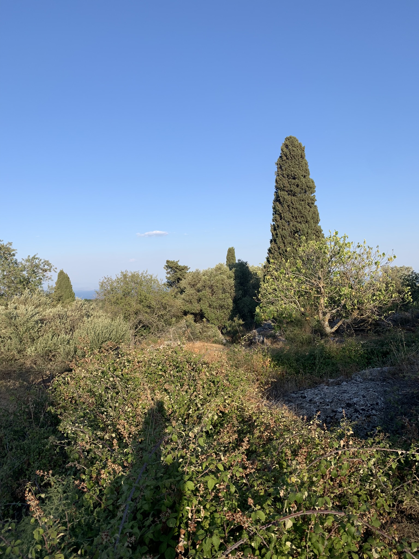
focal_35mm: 26
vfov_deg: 67.3
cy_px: 280
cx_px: 210
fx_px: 420
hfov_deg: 53.1
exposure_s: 1/1718
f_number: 1.8
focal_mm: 4.25
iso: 25
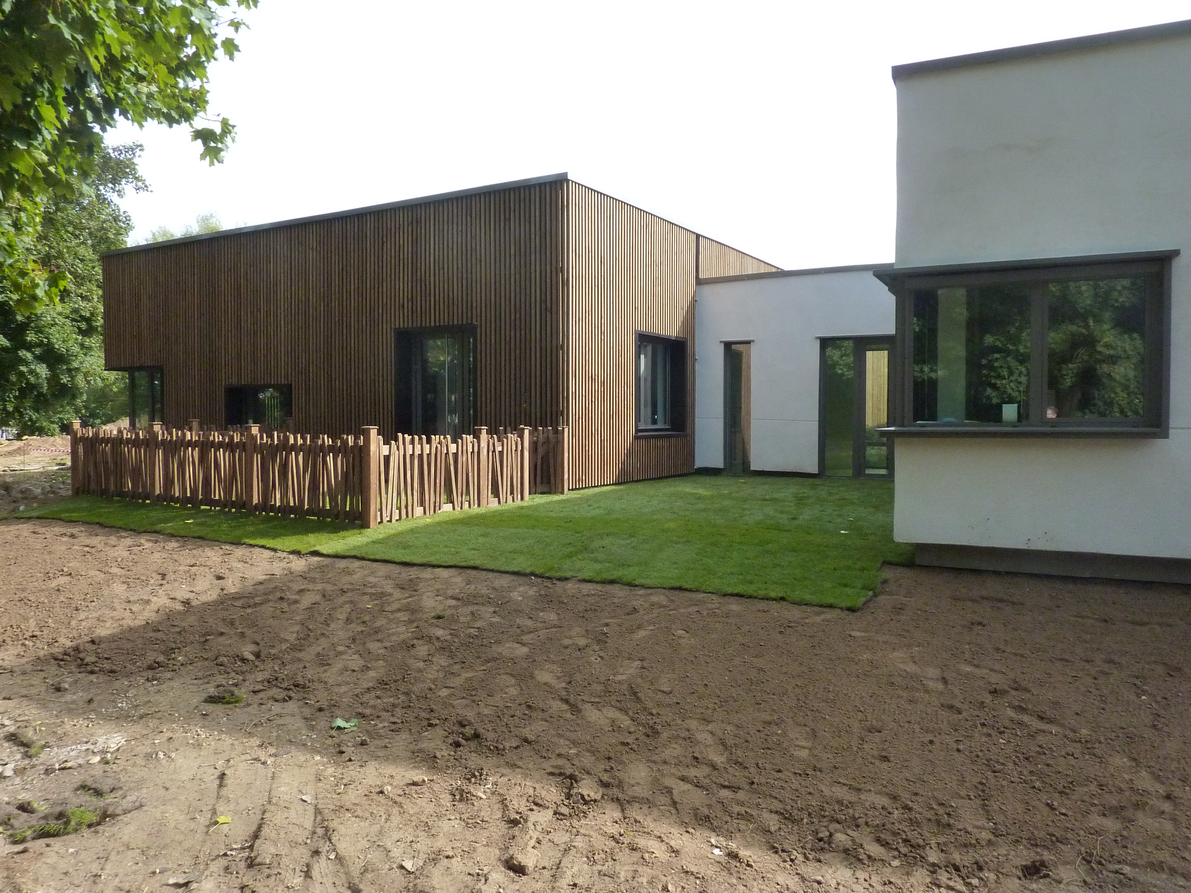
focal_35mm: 25
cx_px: 596
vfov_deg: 54.9
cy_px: 446
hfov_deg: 69.4
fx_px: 860
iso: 400
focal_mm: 4.1
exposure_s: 1/500
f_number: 4.5
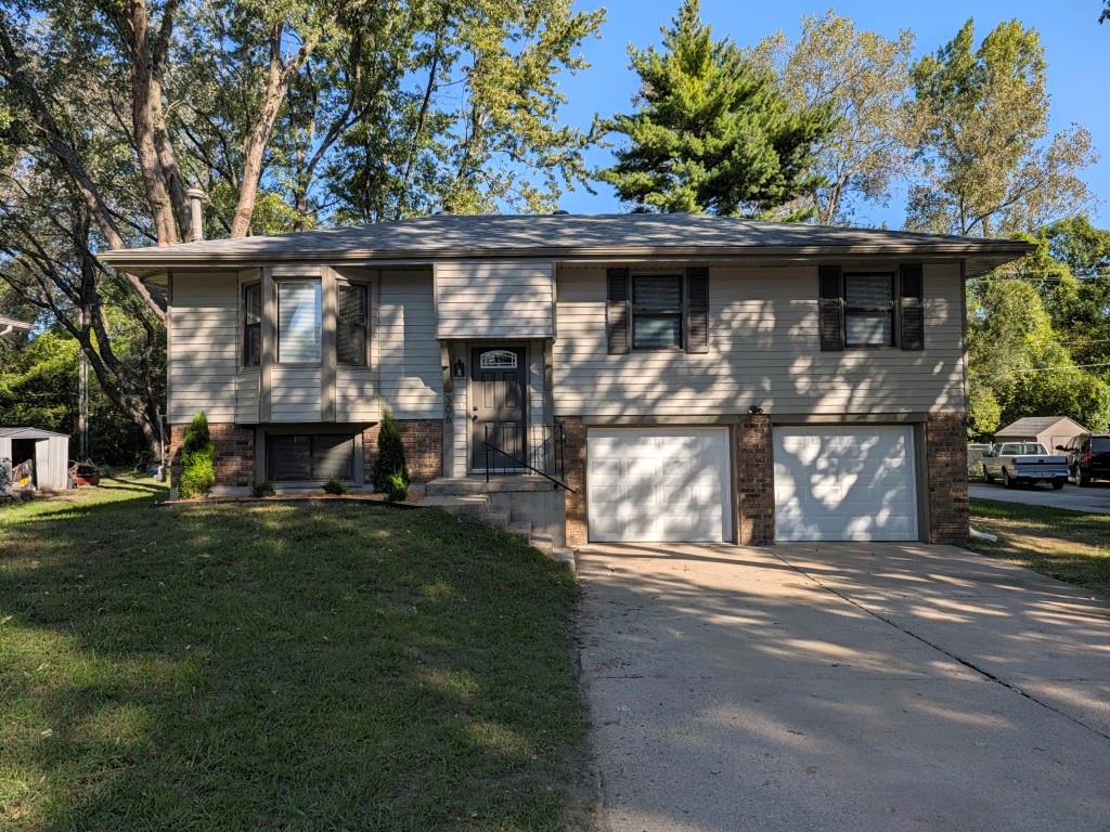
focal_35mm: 23
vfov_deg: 58.9
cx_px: 555
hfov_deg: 73.9
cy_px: 416
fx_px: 738
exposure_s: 1/865
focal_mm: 5.28
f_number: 1.7
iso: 16
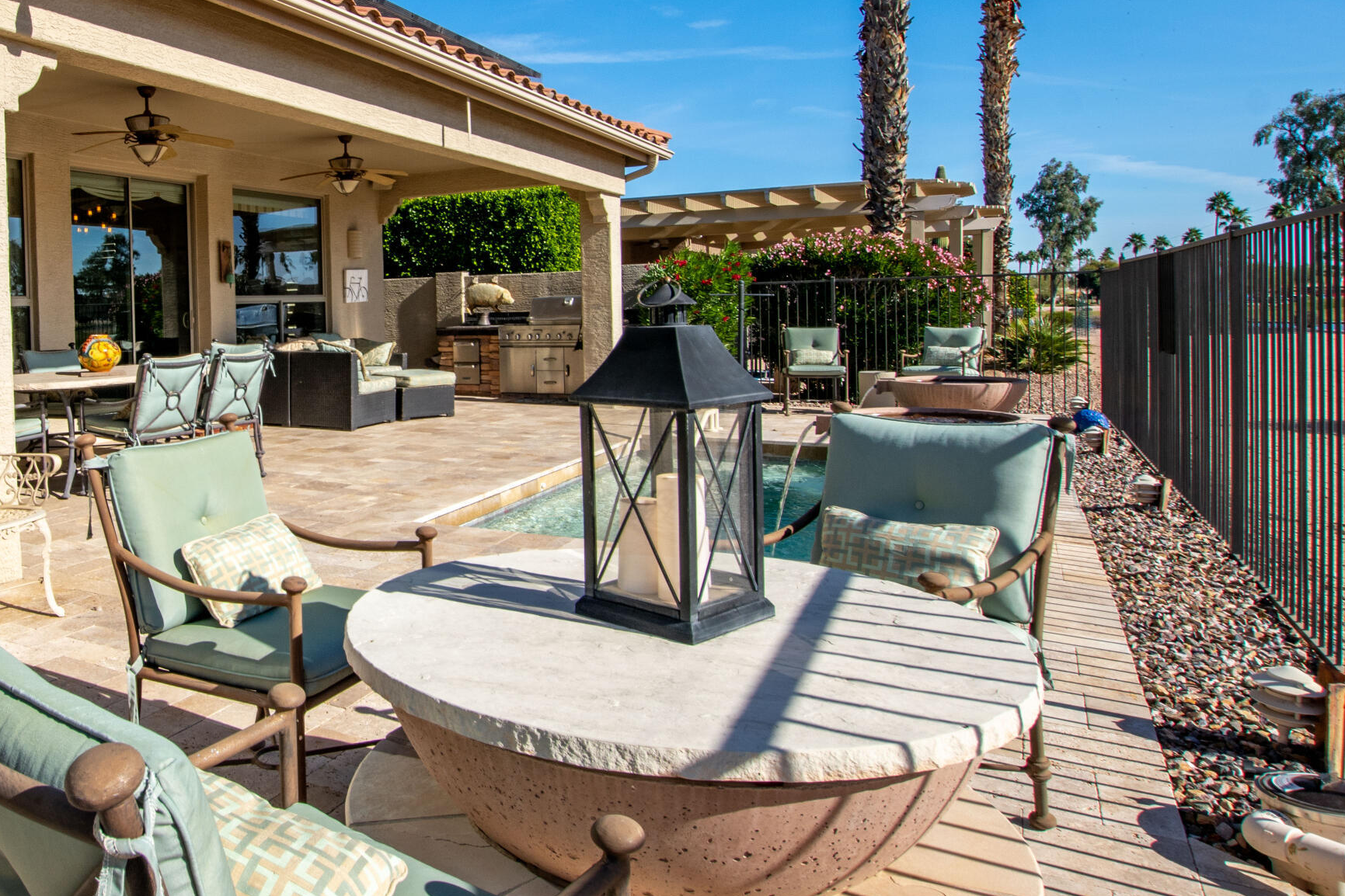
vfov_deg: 49.1
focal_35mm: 26
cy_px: 340
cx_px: 288
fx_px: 971
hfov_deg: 63.9
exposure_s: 1/200
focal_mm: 10
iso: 100
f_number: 11
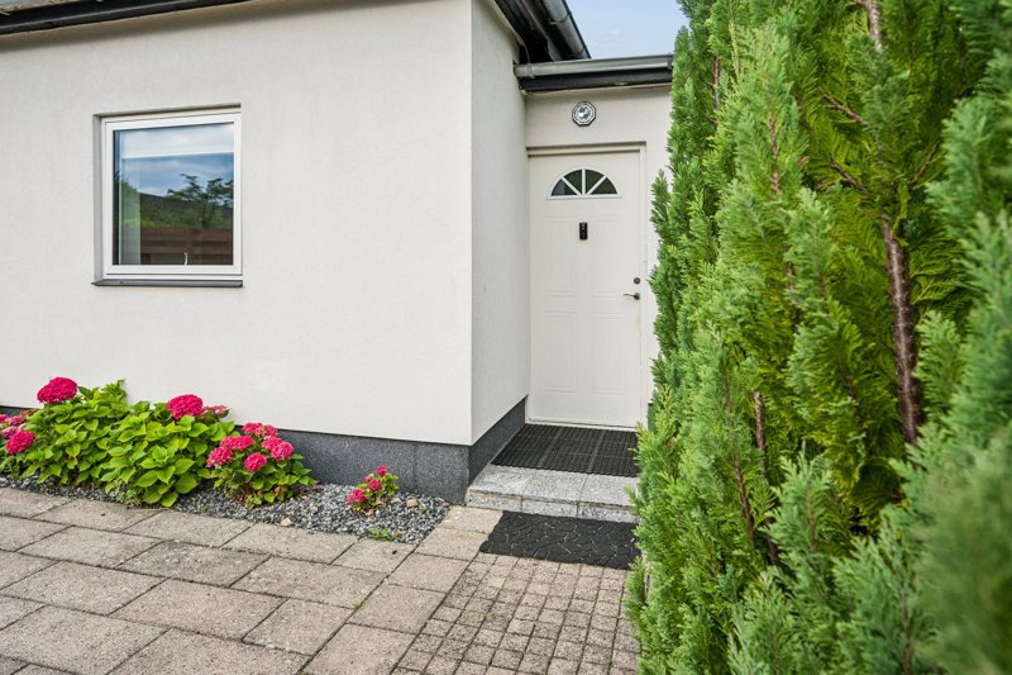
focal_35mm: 20
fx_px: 576
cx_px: 506
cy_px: 338
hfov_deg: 82.6
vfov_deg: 60.7
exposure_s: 1/640
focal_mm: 20.5
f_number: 5.6
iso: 400
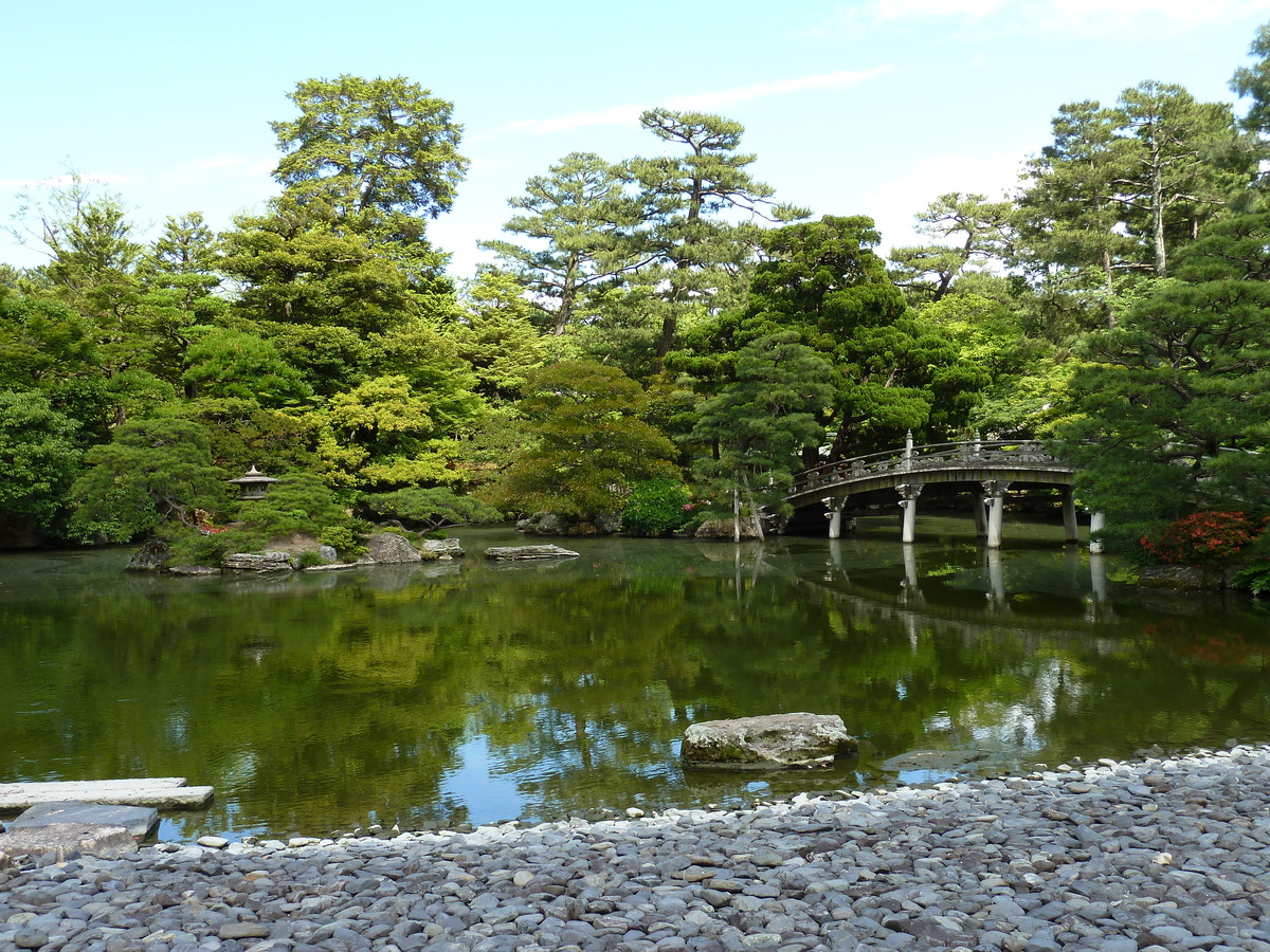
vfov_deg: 40.7
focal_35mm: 35
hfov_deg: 52.6
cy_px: 476
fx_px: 1284
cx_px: 635
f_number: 4
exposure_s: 1/160
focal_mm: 5.7
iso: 80
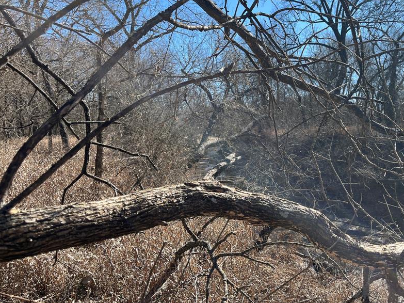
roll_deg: +1.5
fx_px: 397
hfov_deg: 53.2
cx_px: 261
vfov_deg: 41.8
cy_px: 151
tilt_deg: -4.1
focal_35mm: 34
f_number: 1.6
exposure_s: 1/1477
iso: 50
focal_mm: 5.1
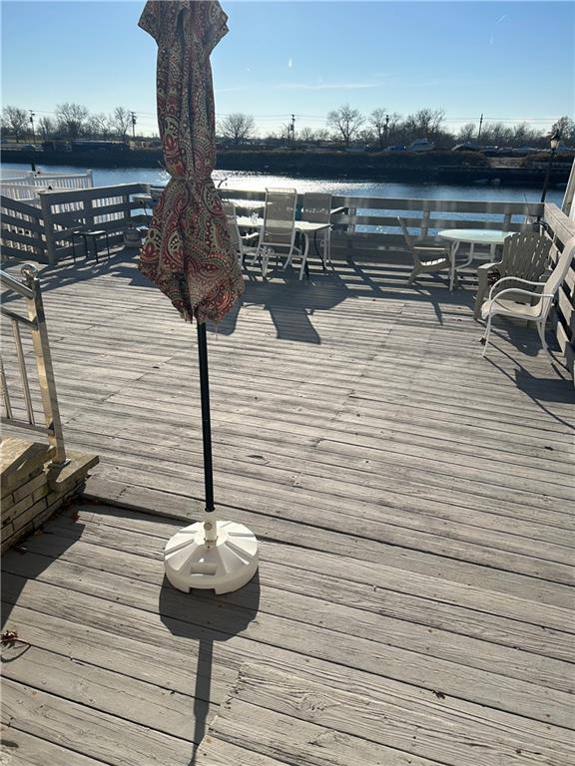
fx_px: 576
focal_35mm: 26
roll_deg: -0.5
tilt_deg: -24.0
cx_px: 288
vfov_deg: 67.3
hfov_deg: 53.1
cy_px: 383
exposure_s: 1/7463
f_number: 1.5
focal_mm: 5.7
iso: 50
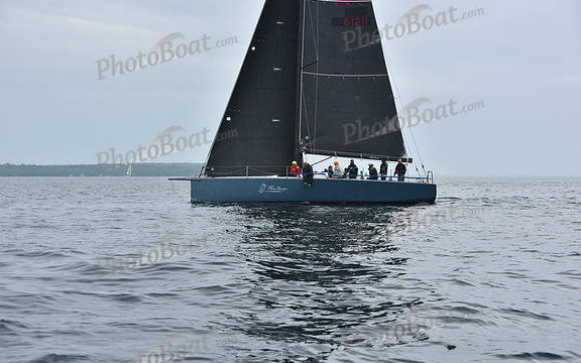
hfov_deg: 26.8
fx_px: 1219
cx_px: 290
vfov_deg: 16.9
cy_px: 185
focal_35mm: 77
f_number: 7.1
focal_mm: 75
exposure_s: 1/800
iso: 250
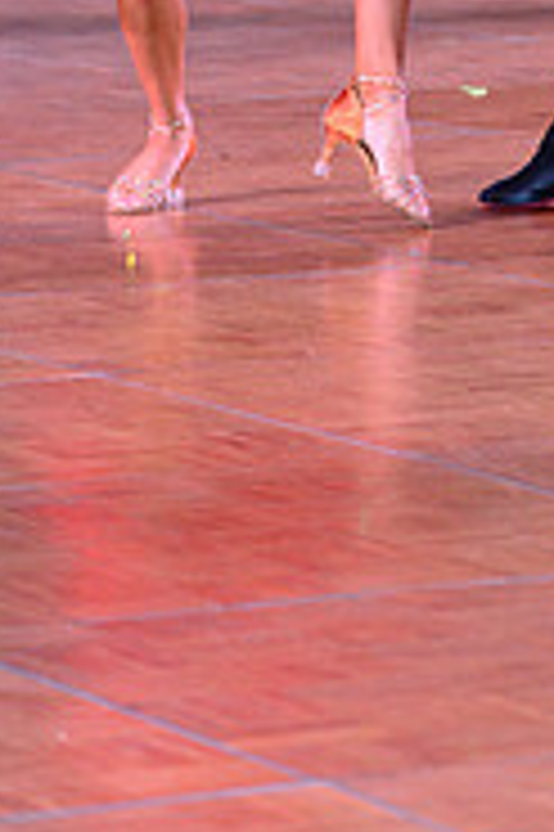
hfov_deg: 4.4
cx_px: 583
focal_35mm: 314
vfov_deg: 6.5
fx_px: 7261
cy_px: -319
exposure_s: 1/250
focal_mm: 100
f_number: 3.2
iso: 1250
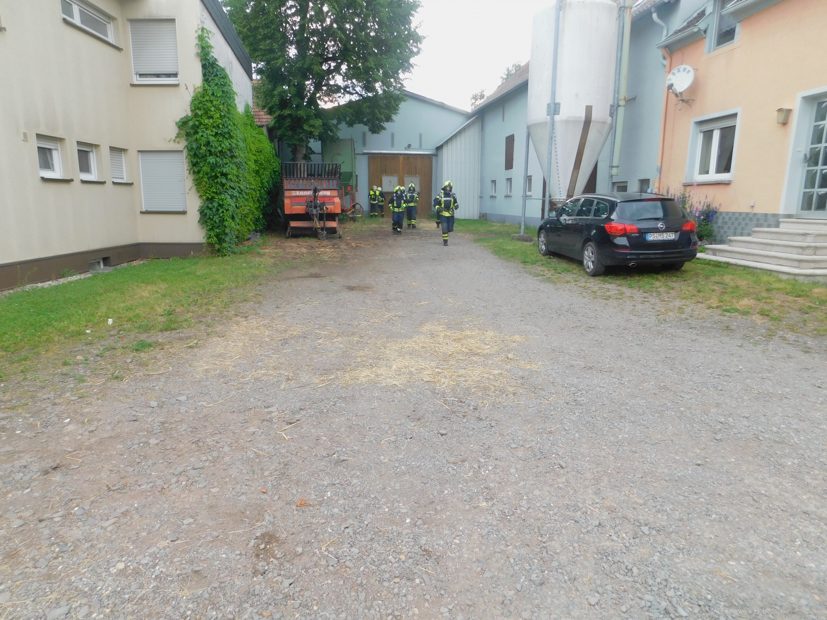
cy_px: 310
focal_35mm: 23
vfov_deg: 58.9
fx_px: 549
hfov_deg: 73.9
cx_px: 414
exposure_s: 1/125
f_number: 3
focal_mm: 4
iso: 125
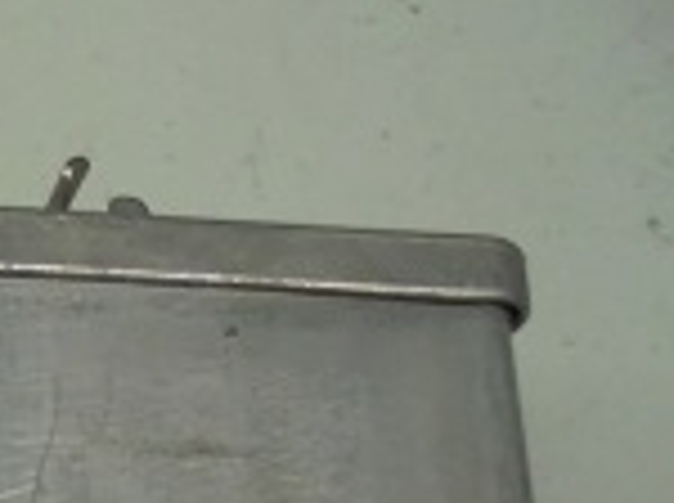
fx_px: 1575
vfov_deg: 16.9
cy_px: 687
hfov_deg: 20.8
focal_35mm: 81
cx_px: -317
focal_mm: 4.6
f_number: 3.5
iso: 320
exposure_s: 1/30
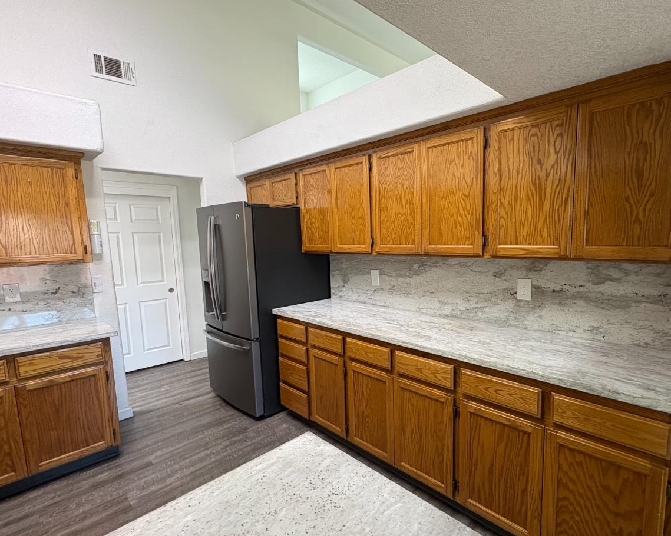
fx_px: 357
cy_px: 282
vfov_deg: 73.7
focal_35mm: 18
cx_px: 373
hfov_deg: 86.0
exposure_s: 1/60
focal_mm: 2.22
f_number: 2.2
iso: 250
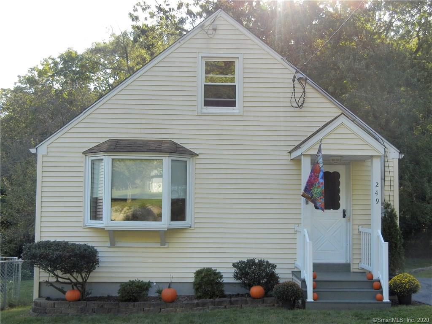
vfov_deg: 32.2
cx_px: 216
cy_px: 162
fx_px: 562
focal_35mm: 45
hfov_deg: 42.1
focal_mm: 8.1
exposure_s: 1/211
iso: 160
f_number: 3.8
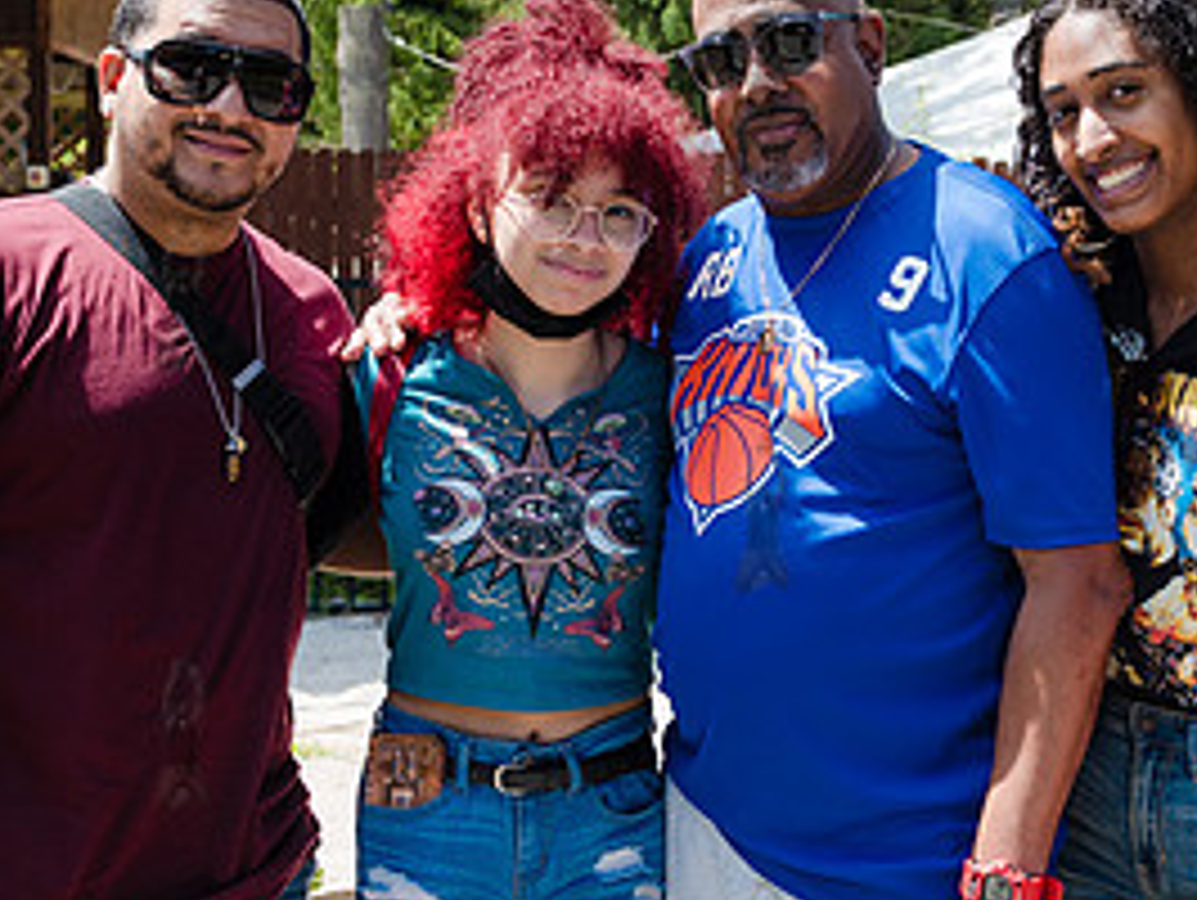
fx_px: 2596
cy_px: 411
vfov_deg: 19.7
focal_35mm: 75
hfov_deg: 25.9
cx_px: 748
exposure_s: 1/640
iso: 200
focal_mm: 32
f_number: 4.5
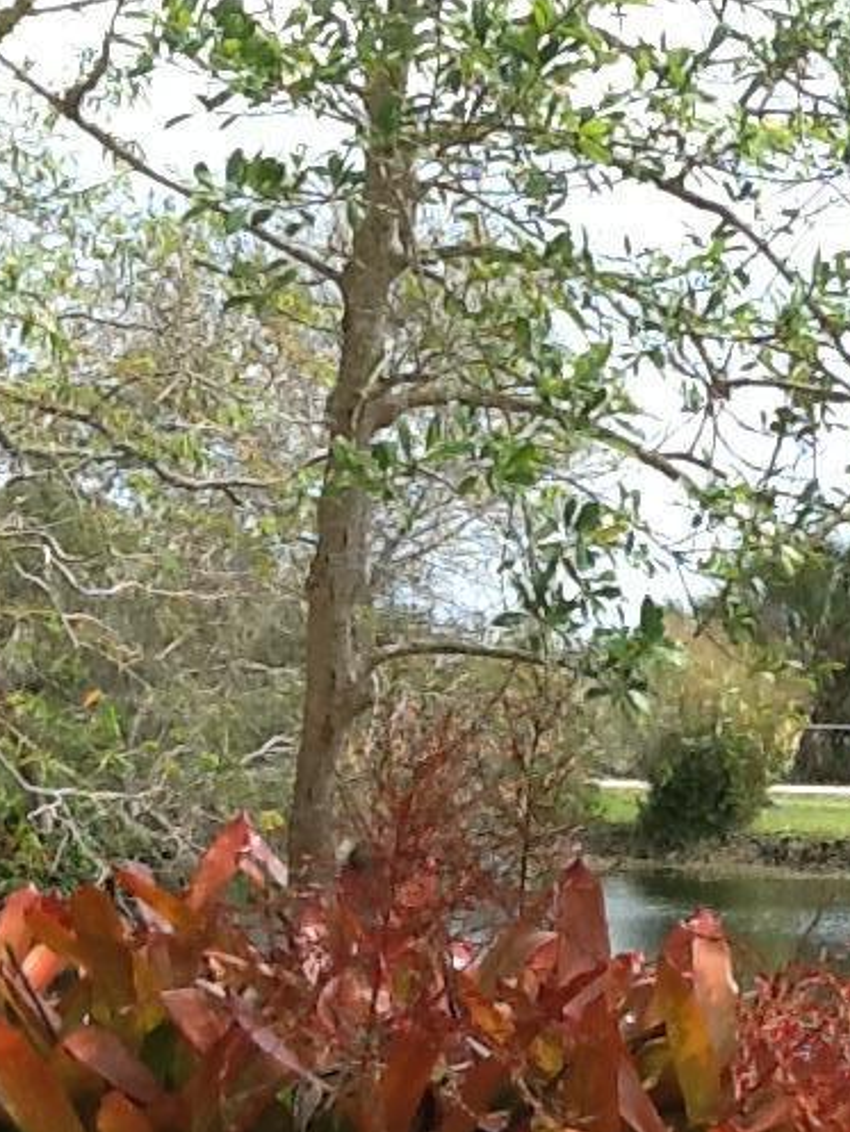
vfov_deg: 22.4
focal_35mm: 85
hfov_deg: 17.3
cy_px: 1043
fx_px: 2782
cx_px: 536
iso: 40
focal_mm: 2.03
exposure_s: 1/743
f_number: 2.4
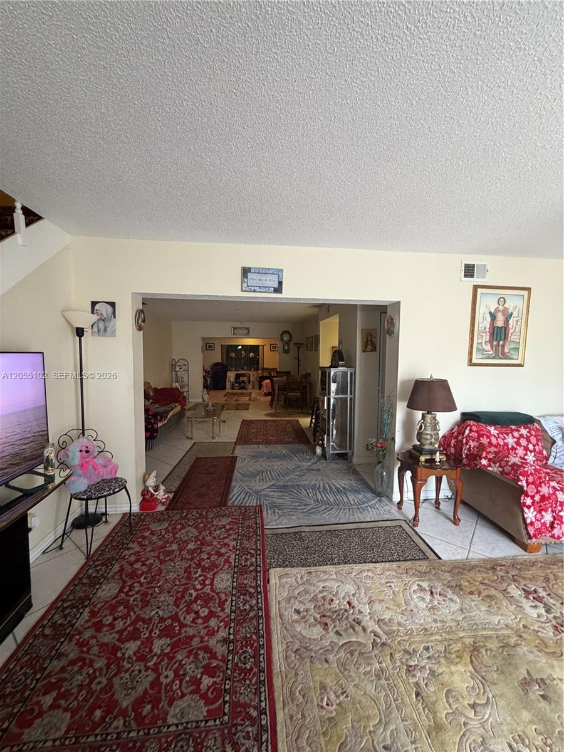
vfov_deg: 102.1
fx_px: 304
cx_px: 282
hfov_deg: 85.7
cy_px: 376
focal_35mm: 14
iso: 320
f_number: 2.2
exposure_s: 1/68
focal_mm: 2.22
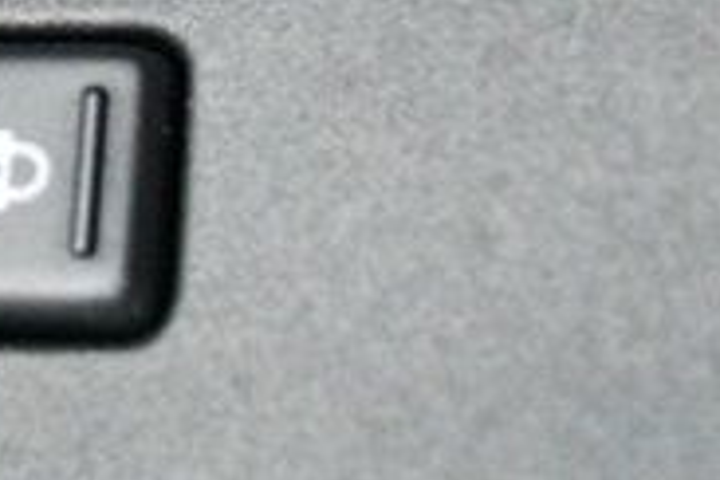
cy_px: -303
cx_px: -248
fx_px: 4360
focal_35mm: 218
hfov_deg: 9.3
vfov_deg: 6.2
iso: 5600
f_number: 4.2
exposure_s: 1/60
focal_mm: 26
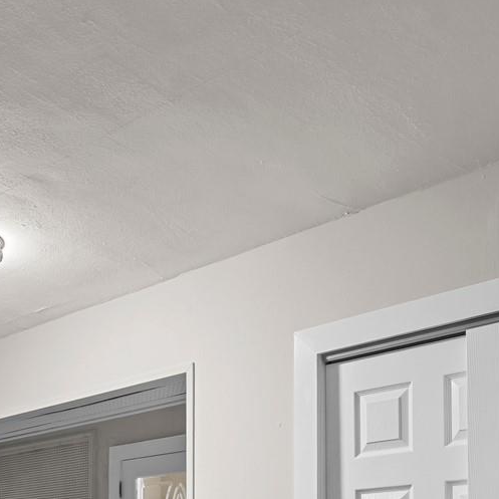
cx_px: 134
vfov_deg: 29.3
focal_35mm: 49
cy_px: 617
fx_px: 799
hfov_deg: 34.1
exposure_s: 1.3
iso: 400
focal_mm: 14
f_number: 10
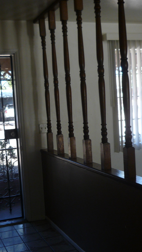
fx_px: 321
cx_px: 54
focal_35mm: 48
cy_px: 126
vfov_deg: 42.9
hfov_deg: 24.9
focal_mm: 5.5
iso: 100
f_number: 2.8
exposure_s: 1/40
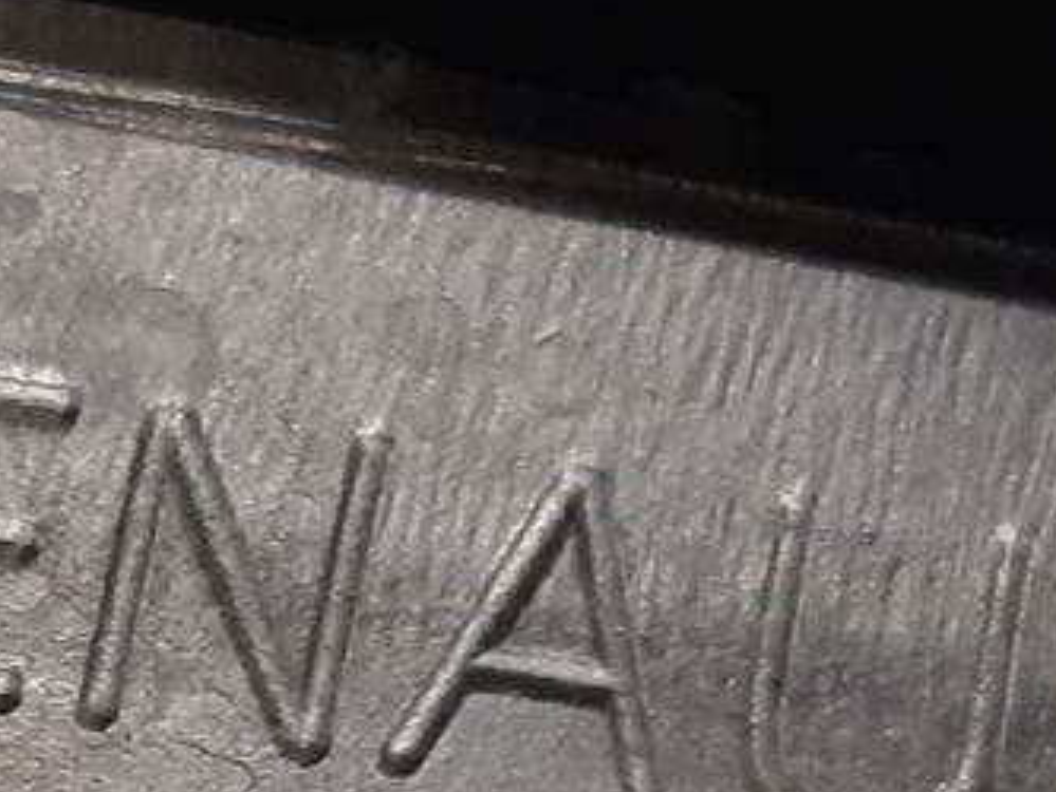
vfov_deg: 9.1
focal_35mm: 160
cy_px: 1030
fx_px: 4883
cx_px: -117
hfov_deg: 12.1
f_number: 1.7
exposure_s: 1/50
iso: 200
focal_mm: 3.93
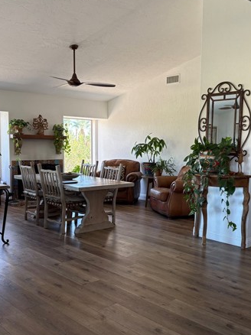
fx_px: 368
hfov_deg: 37.6
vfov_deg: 48.9
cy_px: 184
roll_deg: -1.2
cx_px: 139
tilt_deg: -6.0
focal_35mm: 38
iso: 125
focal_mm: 5.96
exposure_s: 1/157
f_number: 1.6
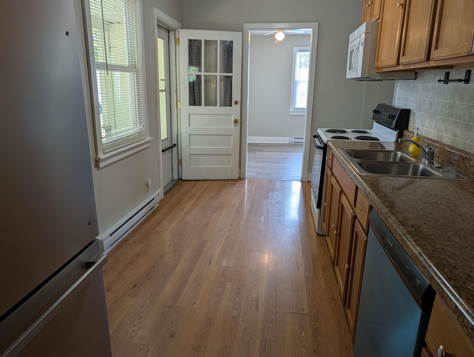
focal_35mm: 24
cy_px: 178
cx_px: 237
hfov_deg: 71.5
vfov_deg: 56.9
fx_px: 329
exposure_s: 1/185
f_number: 1.68
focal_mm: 6.9
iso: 182
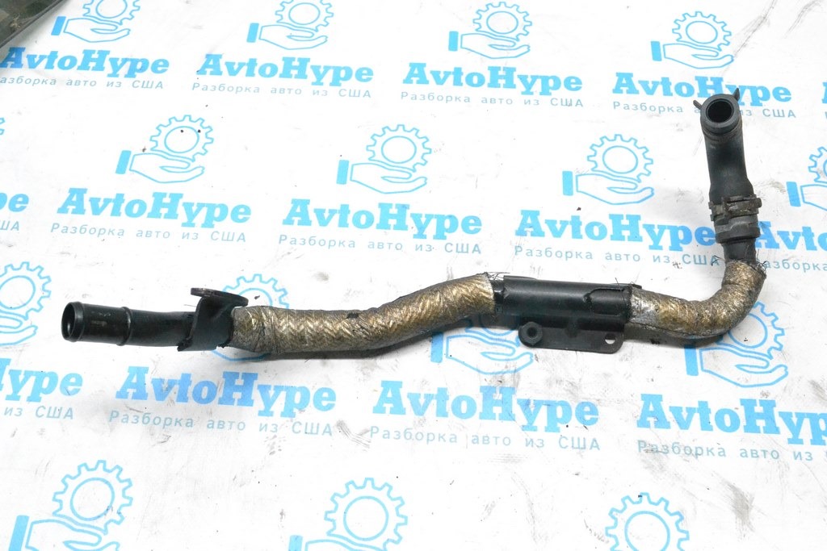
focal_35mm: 36
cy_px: 276
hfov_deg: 53.1
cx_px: 414
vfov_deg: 36.9
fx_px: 827
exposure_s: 1/160
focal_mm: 24
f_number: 9
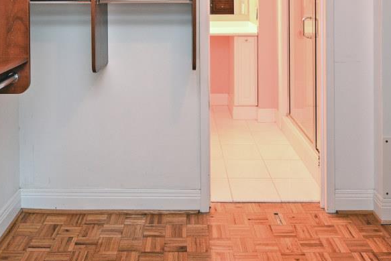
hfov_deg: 53.0
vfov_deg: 33.3
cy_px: -8
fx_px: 391
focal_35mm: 36
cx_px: 173
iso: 560
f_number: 4
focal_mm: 14
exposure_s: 1/60
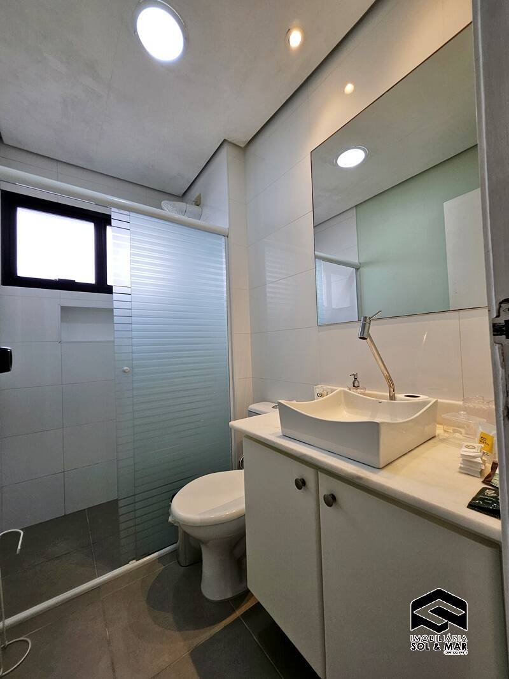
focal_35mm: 13
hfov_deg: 89.9
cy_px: 340
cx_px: 254
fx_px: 255
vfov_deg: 106.2
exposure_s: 1/60
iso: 32
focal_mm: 1.7
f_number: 2.2
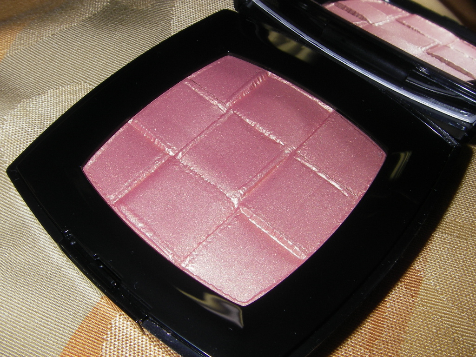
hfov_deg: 49.0
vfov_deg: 37.7
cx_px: 238
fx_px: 523
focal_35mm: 38
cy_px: 178
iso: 50
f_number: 6.6
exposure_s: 1/30
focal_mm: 6.3
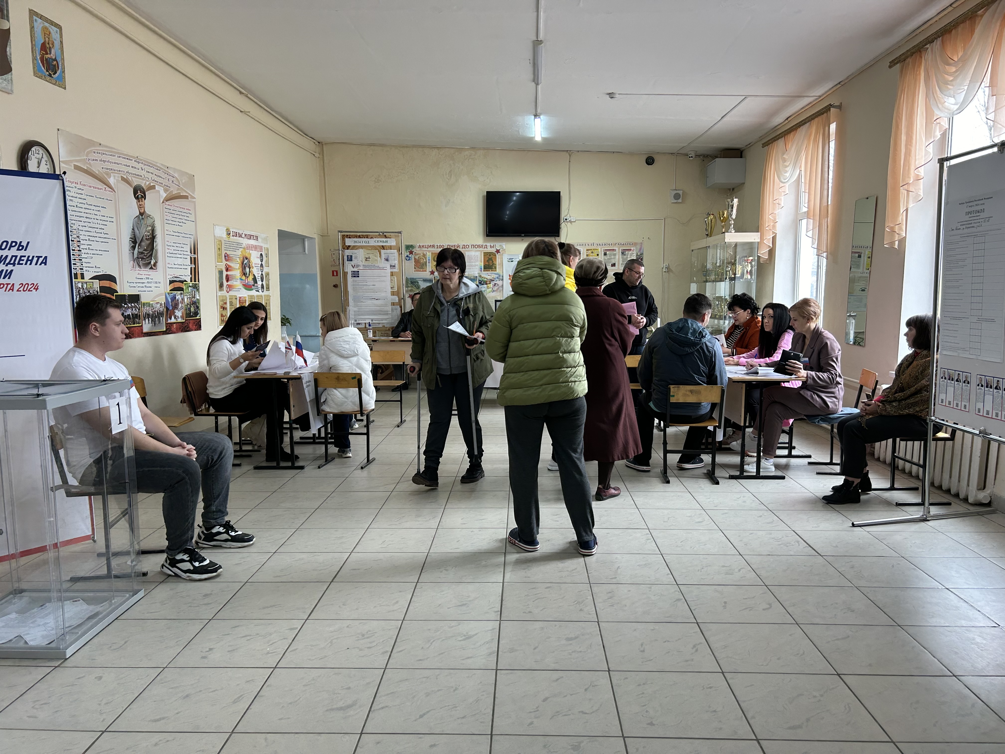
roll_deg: +0.6
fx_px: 755
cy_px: 377
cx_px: 502
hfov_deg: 67.3
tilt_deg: -7.1
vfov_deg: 53.1
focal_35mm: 26
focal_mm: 5.7
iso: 64
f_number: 1.5
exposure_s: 1/100
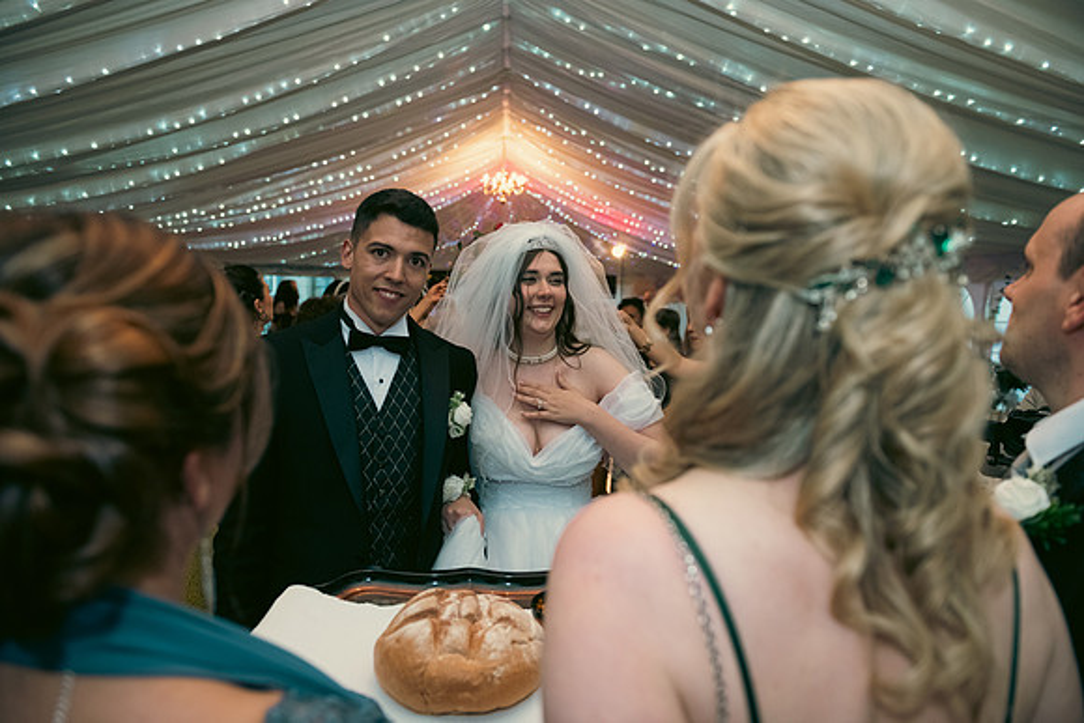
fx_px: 723
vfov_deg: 53.2
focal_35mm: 24
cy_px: 362
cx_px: 542
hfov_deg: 73.7
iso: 800
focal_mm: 24
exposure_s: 1/160
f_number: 3.5
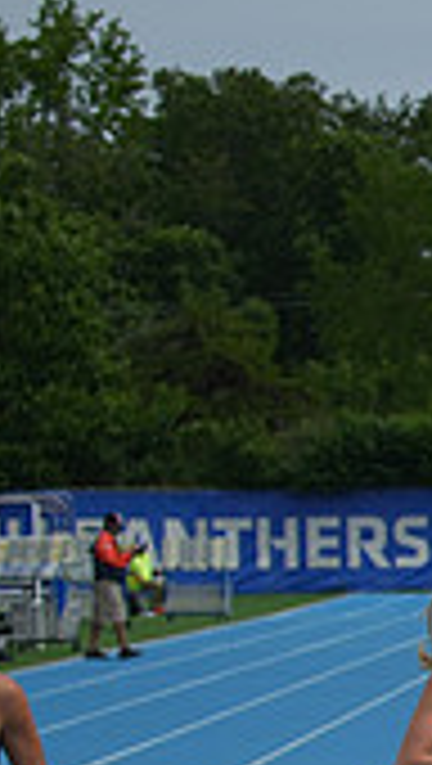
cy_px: 803
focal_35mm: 375
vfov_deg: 5.7
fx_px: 7614
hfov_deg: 3.2
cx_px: 1292
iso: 500
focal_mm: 105
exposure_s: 1/5000
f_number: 5.6
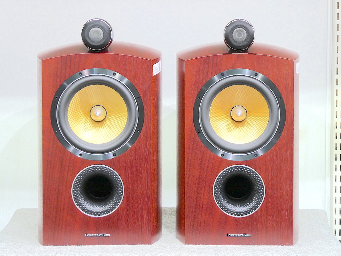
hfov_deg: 17.1
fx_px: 1133
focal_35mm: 115
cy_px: 128
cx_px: 170
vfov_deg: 12.9
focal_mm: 20.6
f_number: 5.1
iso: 200
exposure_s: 1/5
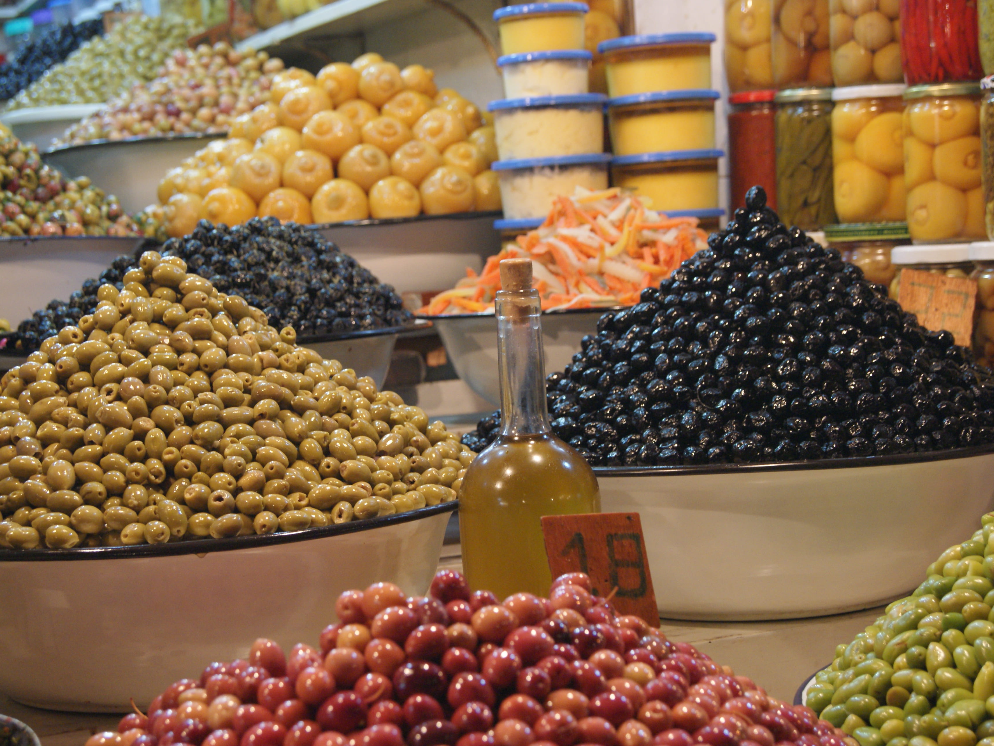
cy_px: 373
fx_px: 2112
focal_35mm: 74
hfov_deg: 26.5
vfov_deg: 20.0
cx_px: 482
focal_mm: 45
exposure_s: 1/30
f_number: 5.6
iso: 800
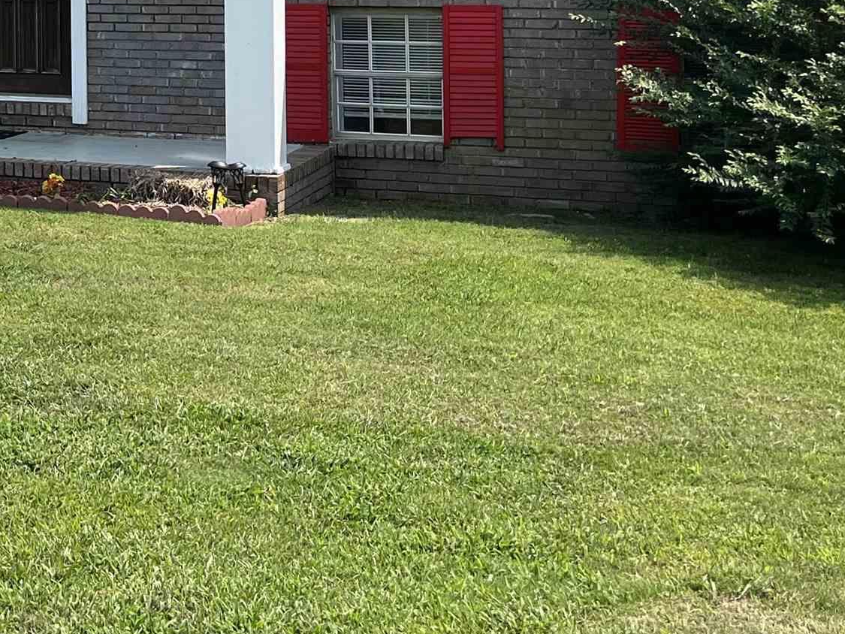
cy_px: -83
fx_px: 1733
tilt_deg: +0.6
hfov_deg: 25.0
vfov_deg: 19.7
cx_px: -145
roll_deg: +0.2
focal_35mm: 71
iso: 50
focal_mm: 5.1
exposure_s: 1/3413
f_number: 1.6
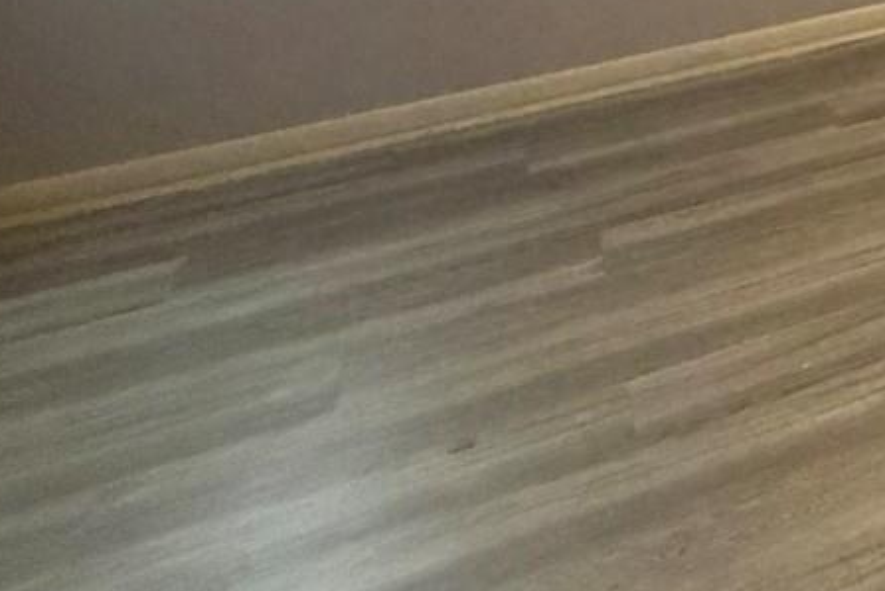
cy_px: -326
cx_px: 1329
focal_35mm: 52
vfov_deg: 21.3
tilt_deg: -6.4
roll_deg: +1.7
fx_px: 1279
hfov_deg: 26.9
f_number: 2.2
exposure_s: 1/60
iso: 500
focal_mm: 2.22
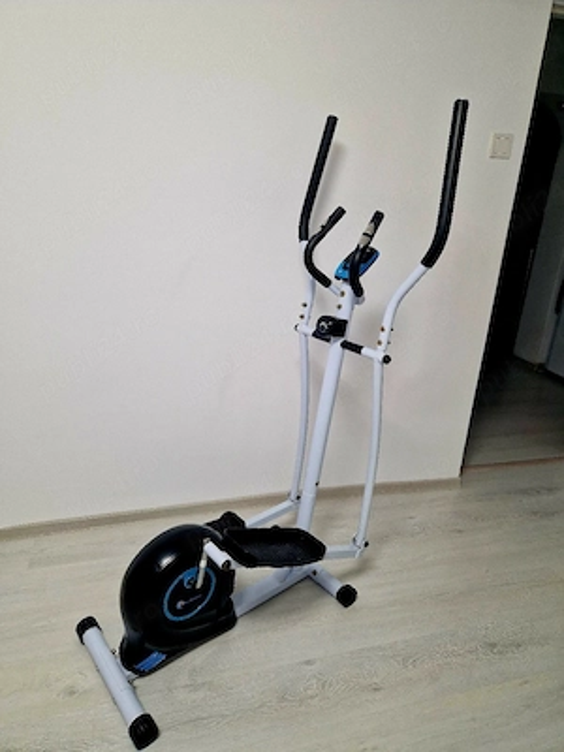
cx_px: 282
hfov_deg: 58.9
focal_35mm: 23
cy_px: 376
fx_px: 500
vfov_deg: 73.9
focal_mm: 5.4
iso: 50
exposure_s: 1/110
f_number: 1.8
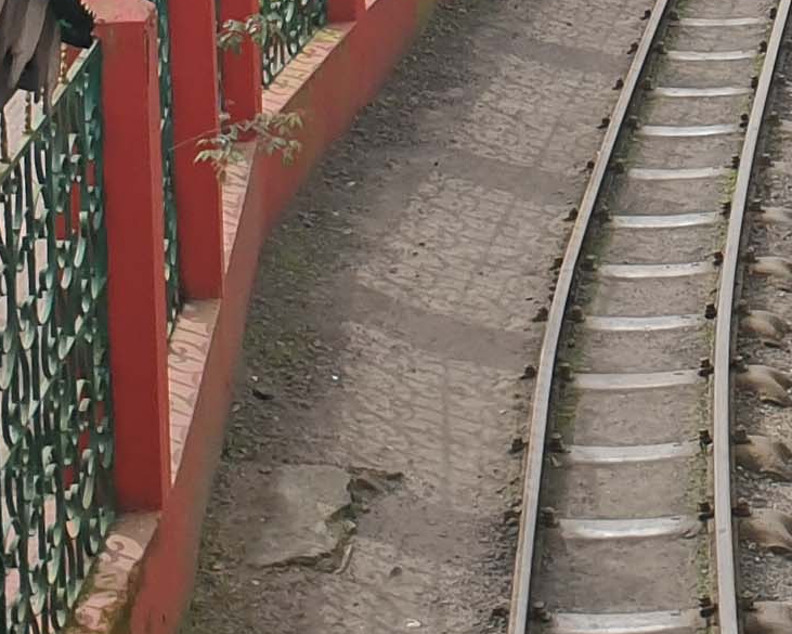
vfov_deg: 10.4
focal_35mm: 140
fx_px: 3282
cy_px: -492
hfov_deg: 12.6
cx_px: 1390
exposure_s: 1/1414
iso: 50
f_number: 2.4
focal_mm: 4.3
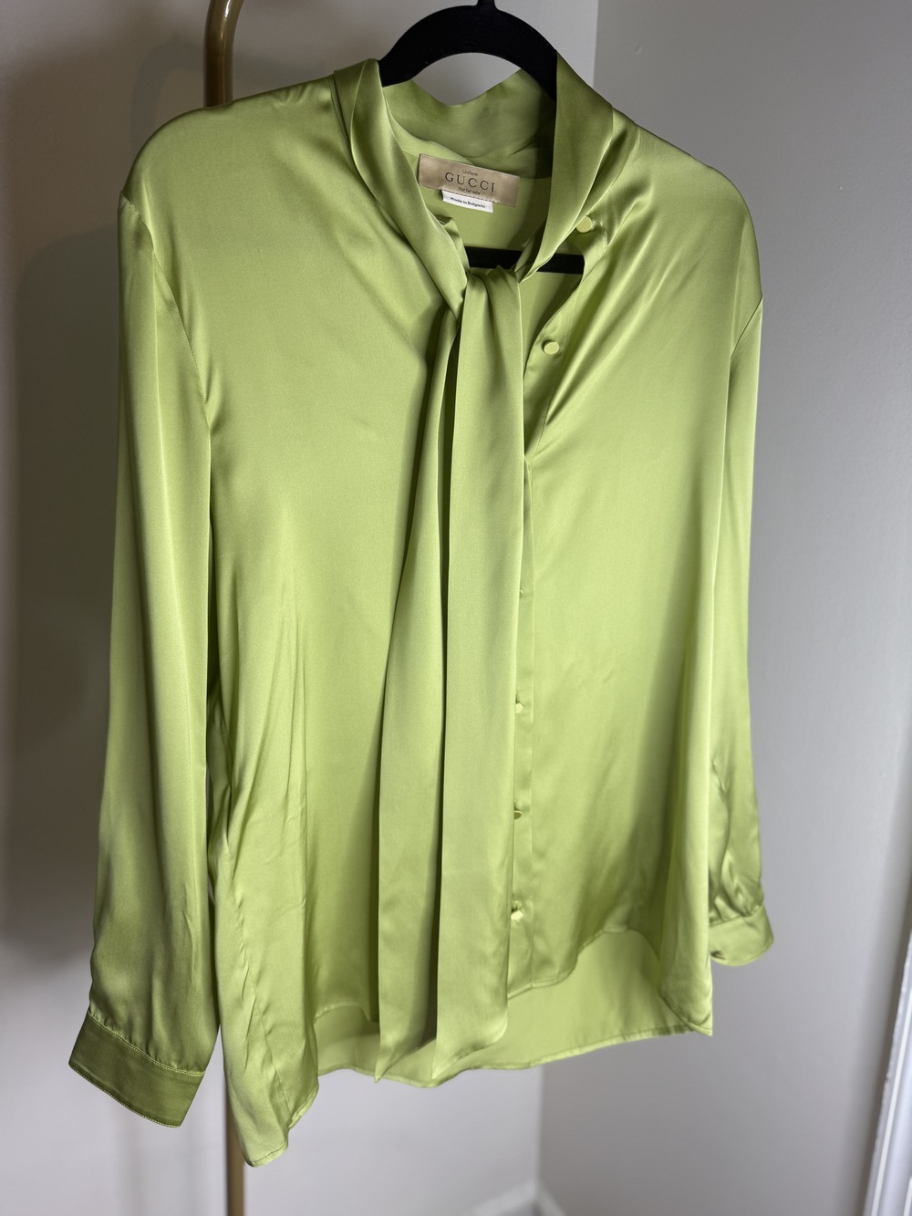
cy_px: 608
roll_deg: -2.0
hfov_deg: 56.8
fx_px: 843
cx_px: 456
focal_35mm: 24
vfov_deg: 71.6
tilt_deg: -13.0
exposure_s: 1/119
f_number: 1.78
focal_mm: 6.76
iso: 80
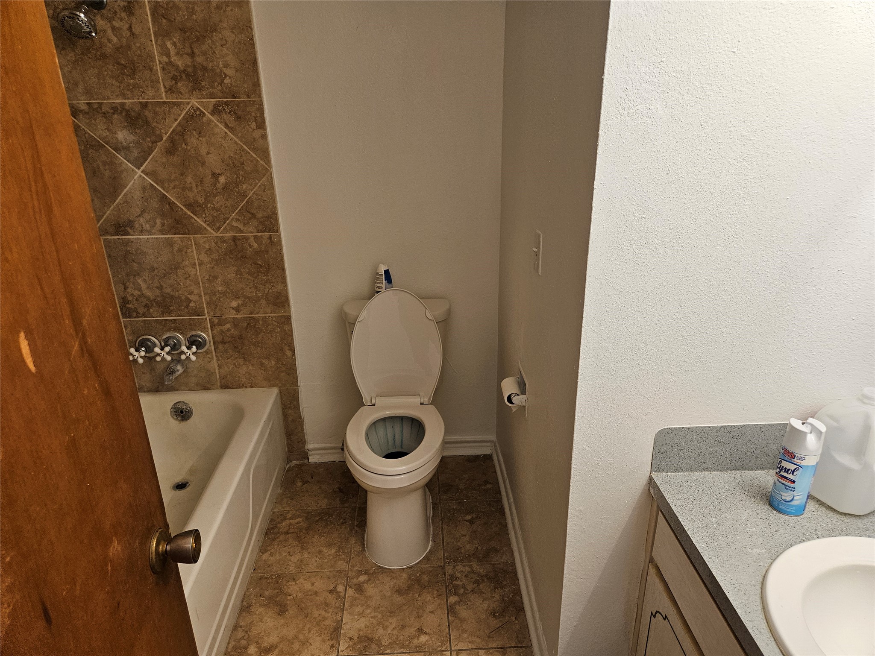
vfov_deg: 58.9
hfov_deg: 73.9
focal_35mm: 23
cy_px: 328
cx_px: 438
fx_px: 581
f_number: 1.8
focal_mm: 5.4
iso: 250
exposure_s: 1/120
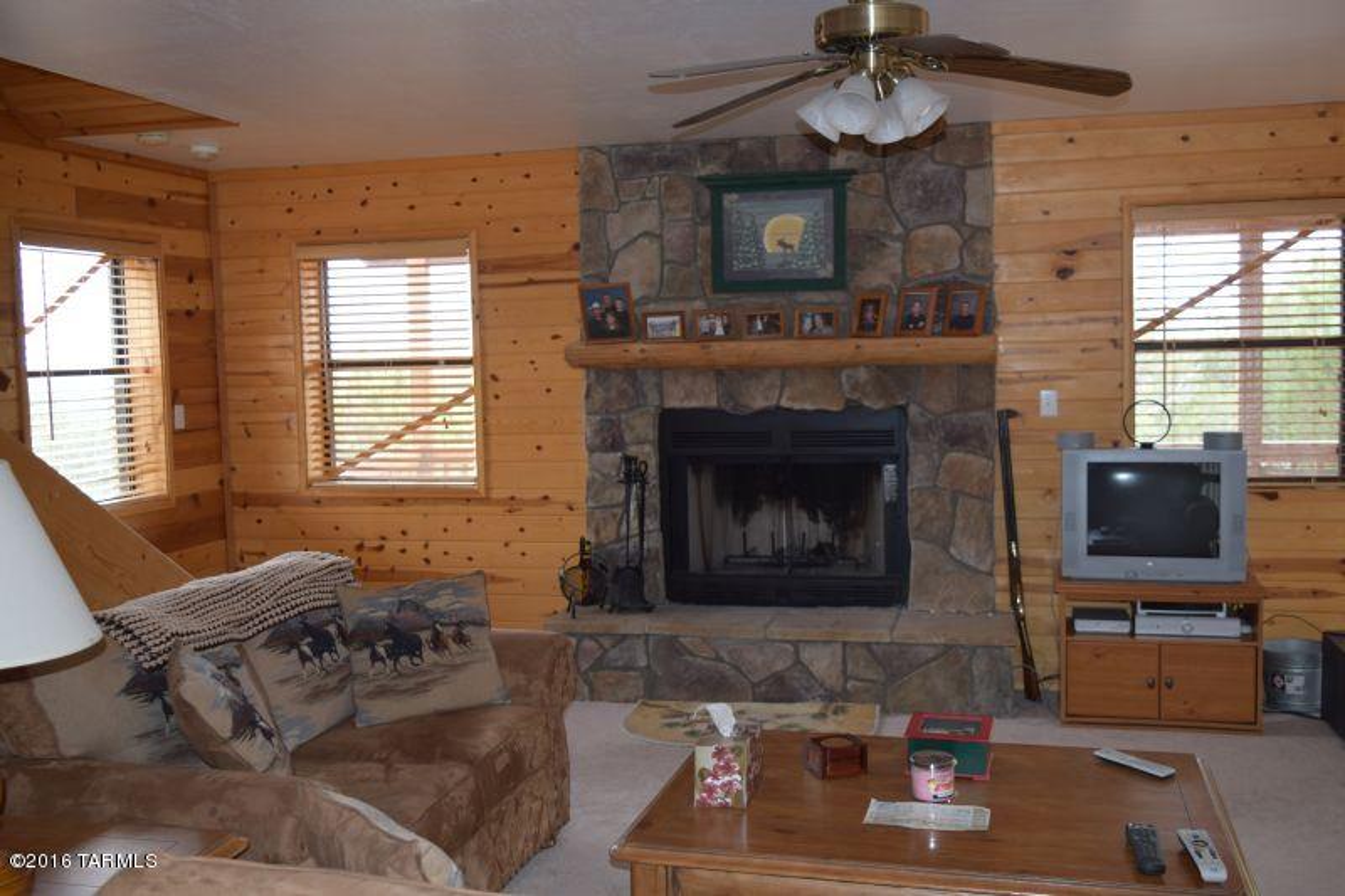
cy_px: 448
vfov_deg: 36.9
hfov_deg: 53.1
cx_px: 672
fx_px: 1345
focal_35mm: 36
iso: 250
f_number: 4
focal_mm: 24
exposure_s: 1/60
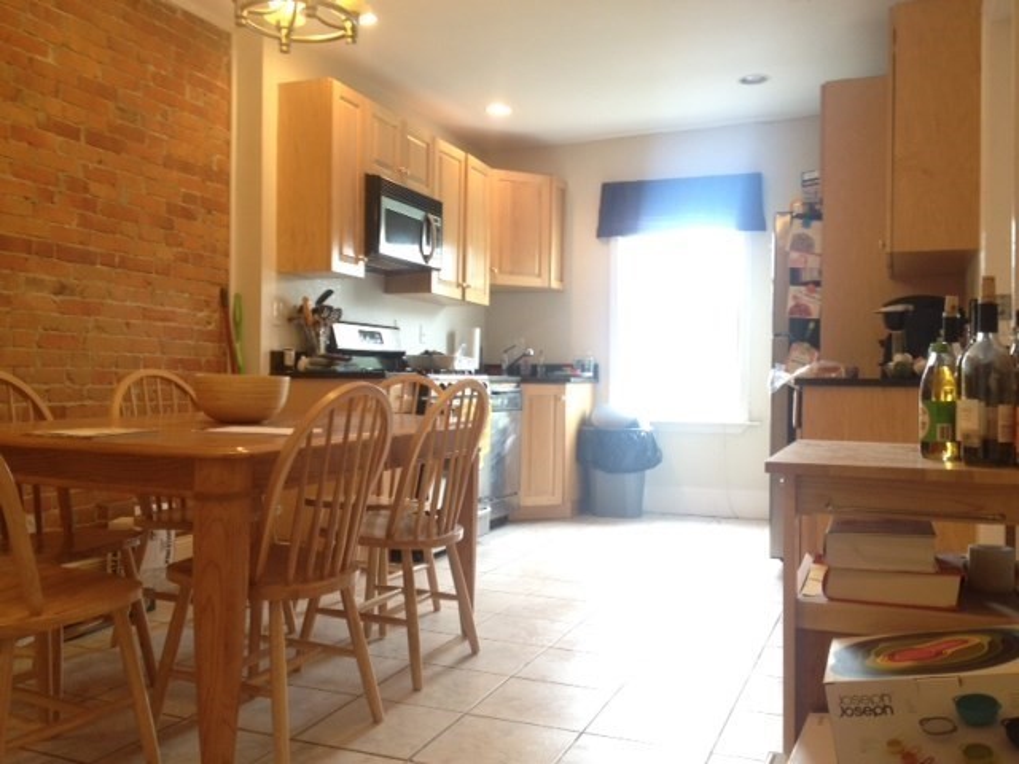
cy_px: 382
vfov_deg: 40.7
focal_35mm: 35
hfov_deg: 52.6
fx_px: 1030
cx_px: 510
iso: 80
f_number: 2.4
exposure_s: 1/20
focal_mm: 4.28
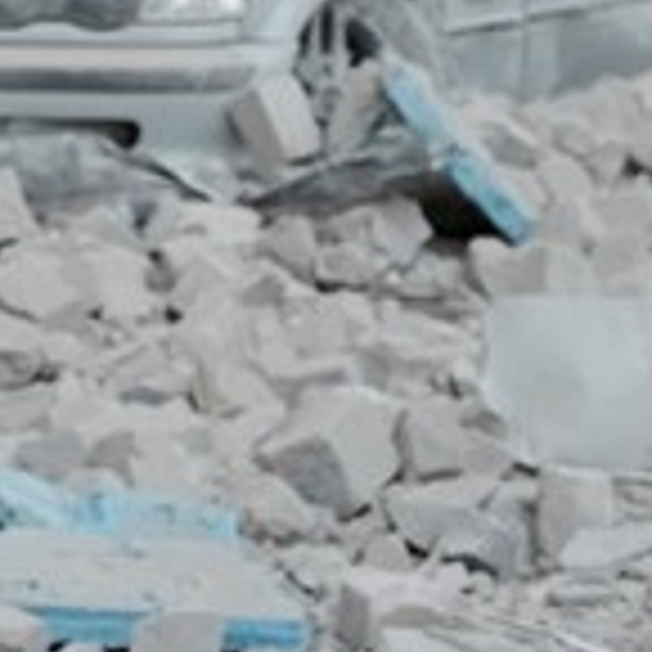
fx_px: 7650
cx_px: -454
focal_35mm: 359
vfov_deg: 4.8
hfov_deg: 4.8
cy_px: -313
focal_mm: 84
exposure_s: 1/640
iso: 2000
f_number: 7.1
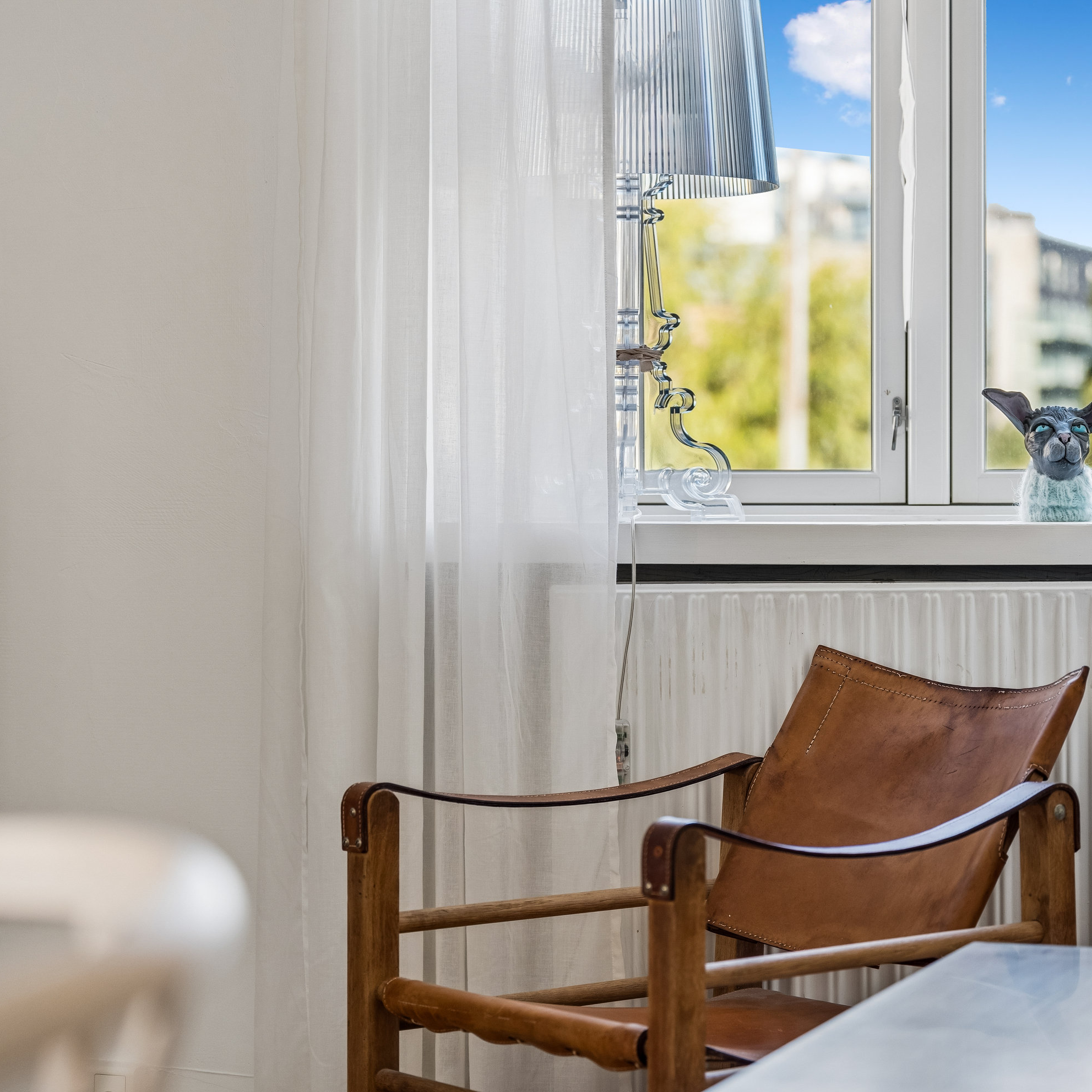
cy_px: 550
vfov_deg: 19.3
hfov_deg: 19.3
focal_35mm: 90
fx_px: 3212
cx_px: 656
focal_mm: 70
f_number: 2.8
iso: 800
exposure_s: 1/400
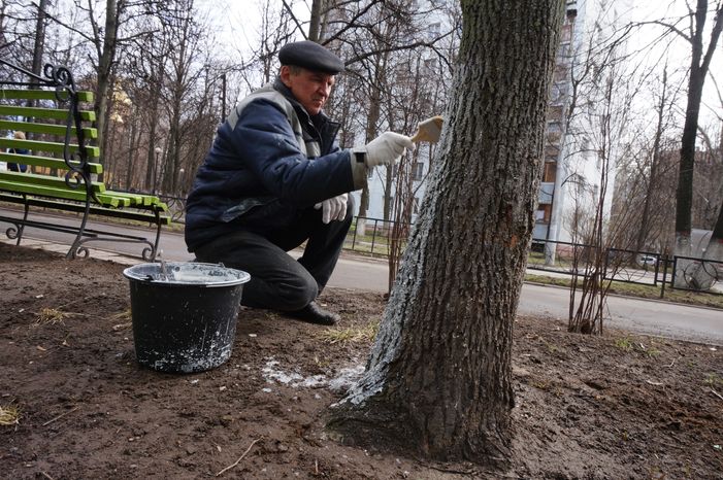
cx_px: 362
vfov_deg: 53.0
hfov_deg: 73.8
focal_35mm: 24
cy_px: 240
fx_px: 482
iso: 200
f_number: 9
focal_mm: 16
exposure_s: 1/80
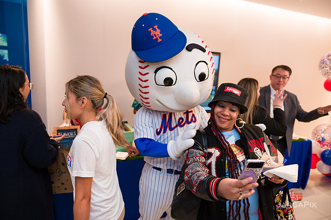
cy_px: 110
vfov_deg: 53.1
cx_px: 166
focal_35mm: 24
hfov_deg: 73.8
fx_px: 221
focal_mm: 24
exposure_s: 1/200
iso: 400
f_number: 4
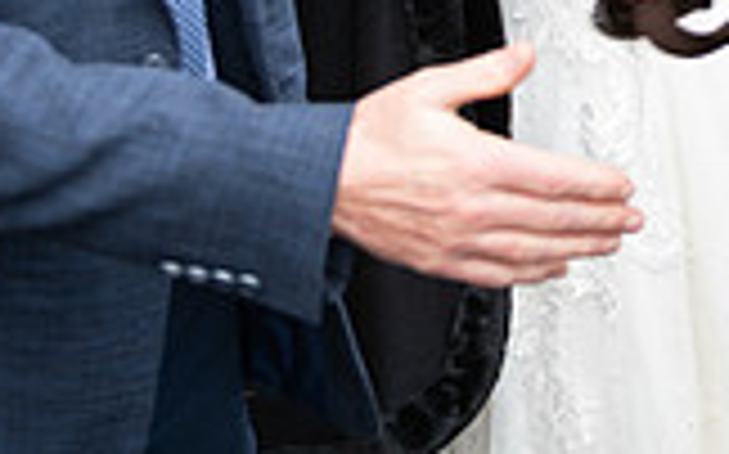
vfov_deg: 9.8
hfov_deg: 15.6
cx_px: 918
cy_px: -290
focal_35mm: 128
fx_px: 2541
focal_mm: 35
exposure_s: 1/160
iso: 125
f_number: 3.5
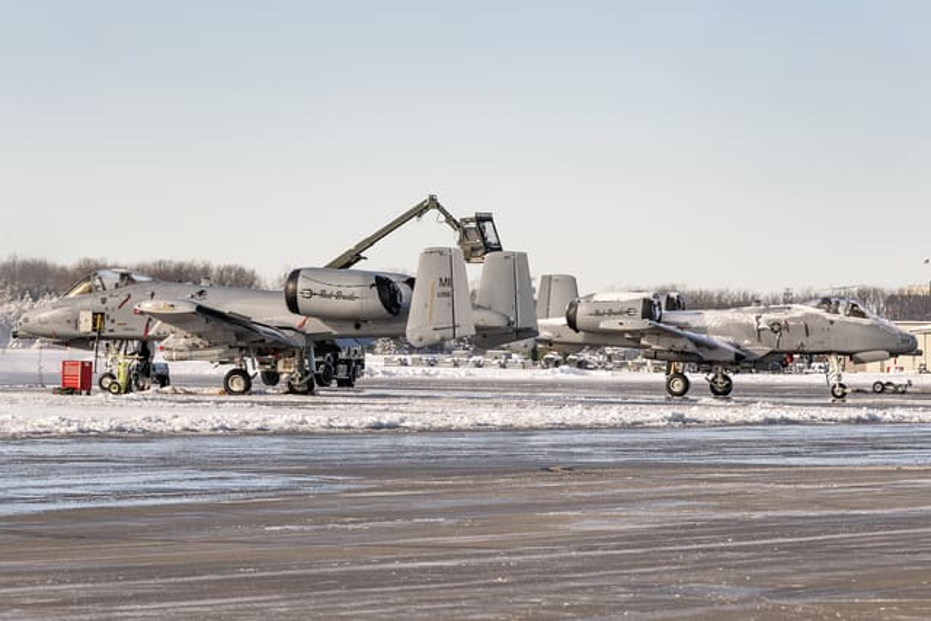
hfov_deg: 11.7
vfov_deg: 7.9
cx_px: 466
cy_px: 310
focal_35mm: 175
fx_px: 4526
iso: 100
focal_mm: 175
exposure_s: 1/640
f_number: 8
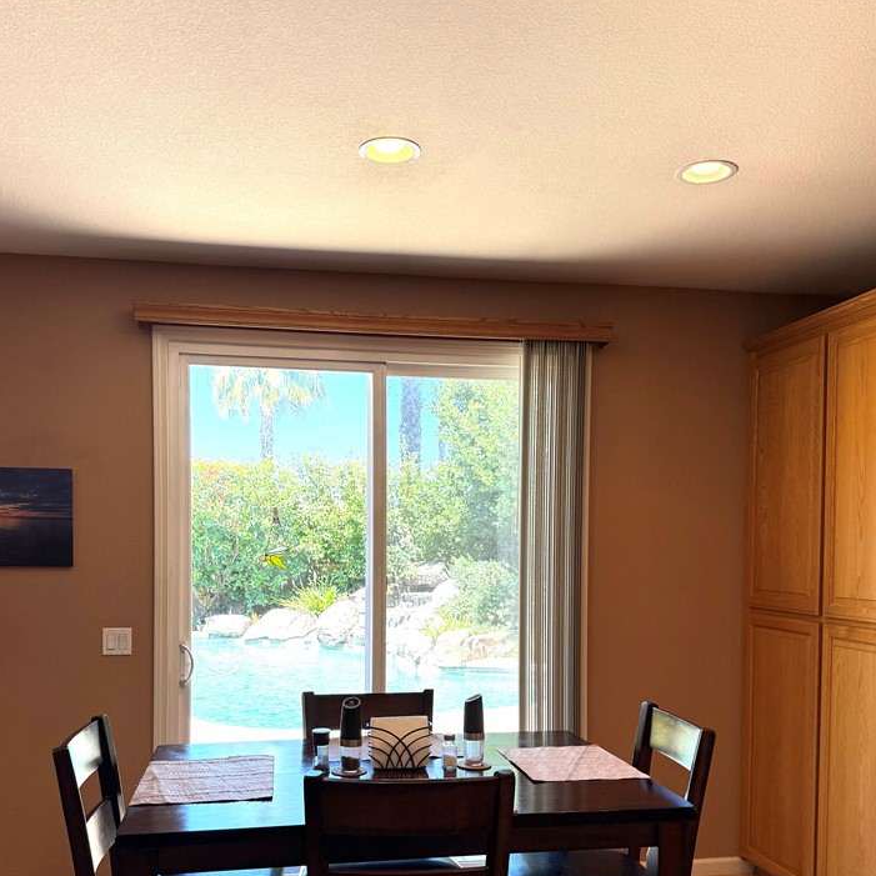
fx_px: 888
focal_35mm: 31
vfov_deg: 51.8
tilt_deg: +0.0
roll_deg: -0.2
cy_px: 566
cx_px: 419
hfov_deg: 52.5
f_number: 1.78
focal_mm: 6.76
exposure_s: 1/341
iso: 100
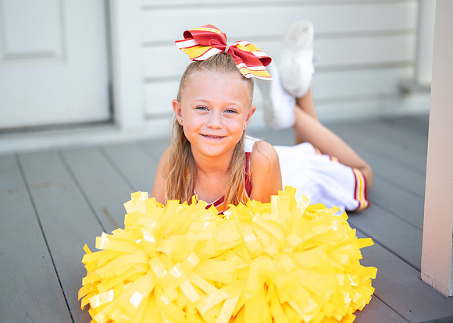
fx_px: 750
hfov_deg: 33.6
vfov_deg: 24.3
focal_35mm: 58
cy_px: 148
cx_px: 227
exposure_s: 1/2000
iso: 100
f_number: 1.2
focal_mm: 50
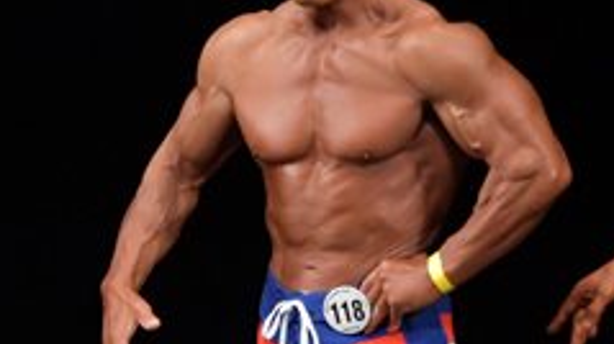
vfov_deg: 1.3
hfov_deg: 2.4
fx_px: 14934
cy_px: 311
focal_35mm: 918
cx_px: -181
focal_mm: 180
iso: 3200
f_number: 5.6
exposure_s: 1/400
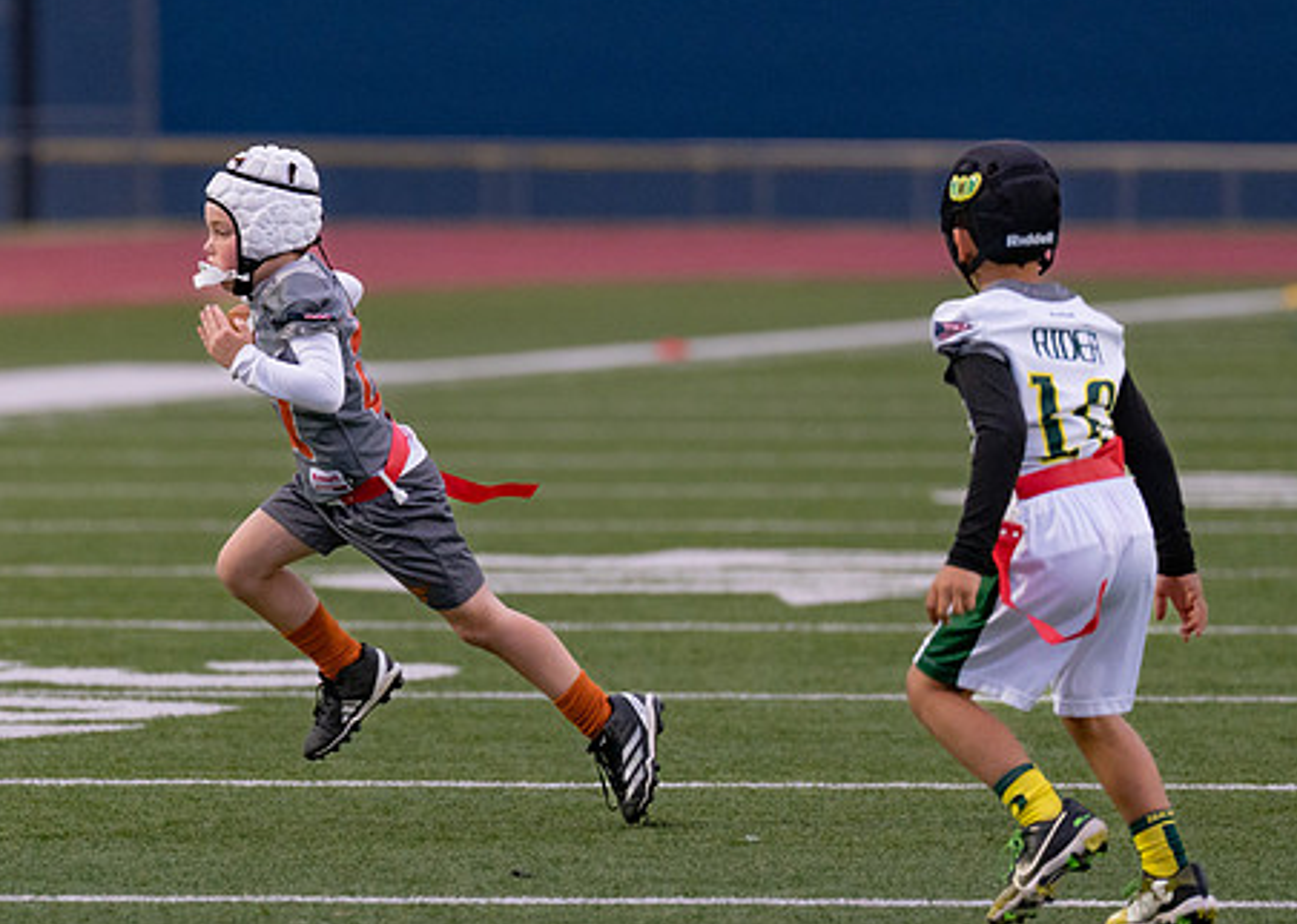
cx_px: 240
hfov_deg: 4.3
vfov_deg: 3.1
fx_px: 17297
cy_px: 448
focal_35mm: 470
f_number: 2.8
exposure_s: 1/1000
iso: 800
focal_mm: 200
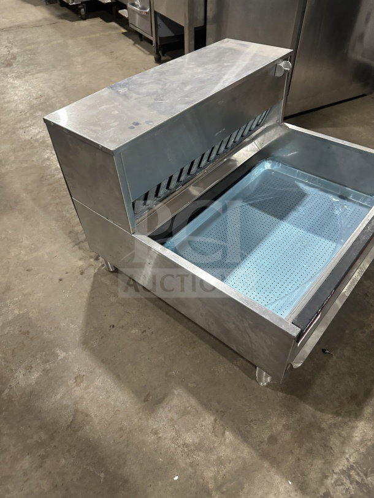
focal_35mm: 24
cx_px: 187
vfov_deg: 71.6
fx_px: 346
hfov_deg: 56.8
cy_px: 249
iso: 320
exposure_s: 1/60
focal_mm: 6.86
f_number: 1.78
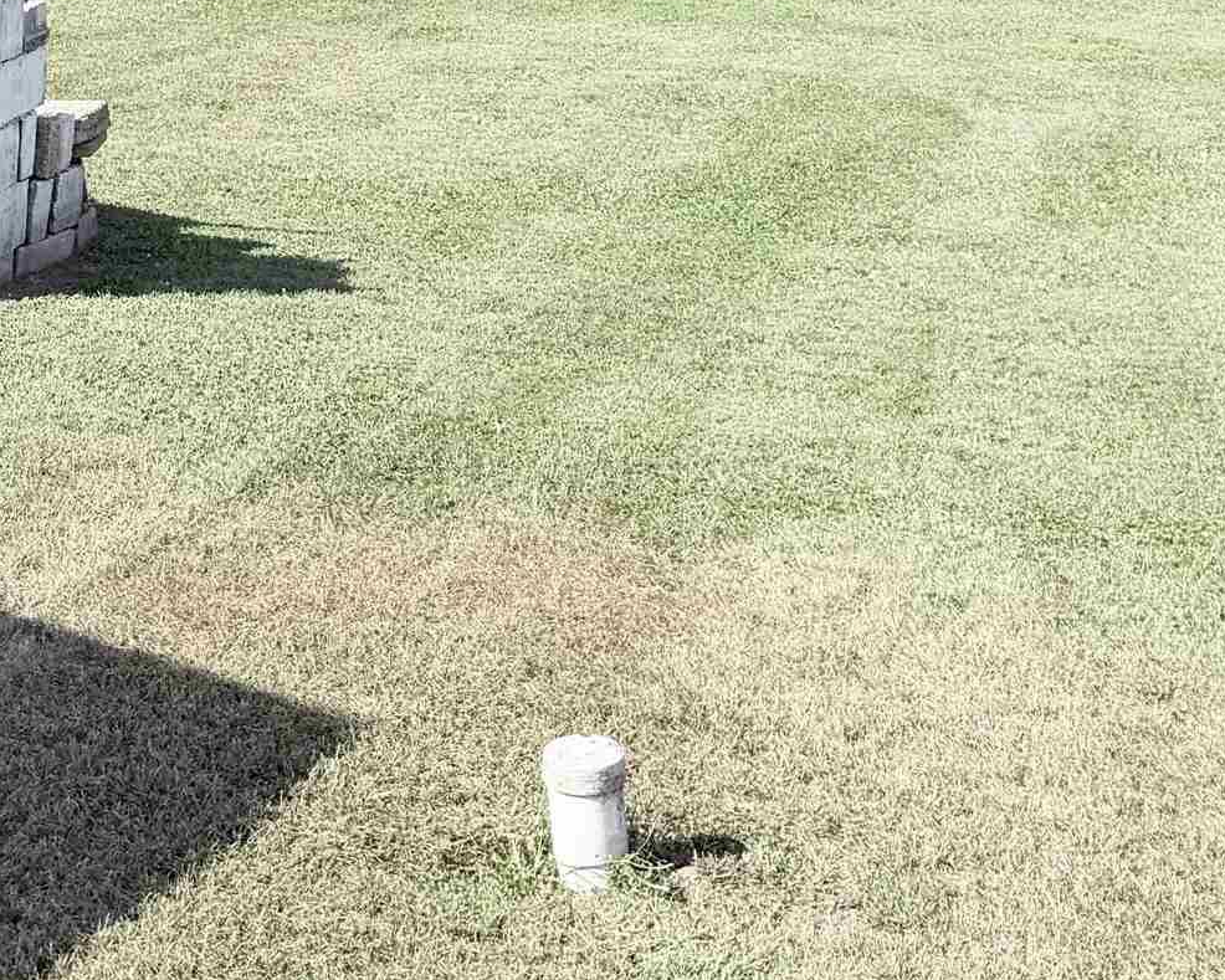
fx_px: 2647
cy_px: -397
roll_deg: -0.1
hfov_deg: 25.5
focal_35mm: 73
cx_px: 198
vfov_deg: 19.0
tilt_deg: +3.4
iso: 80
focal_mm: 6.76
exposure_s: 1/2703
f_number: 1.78
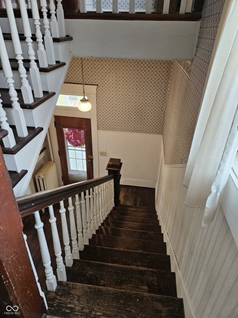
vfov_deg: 73.9
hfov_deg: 58.9
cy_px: 159
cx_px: 119
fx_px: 211
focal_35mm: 23
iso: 400
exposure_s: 1/120
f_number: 1.8
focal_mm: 5.4
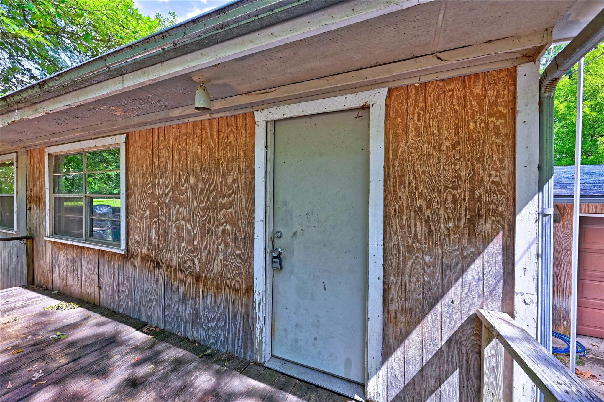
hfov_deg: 104.3
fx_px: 235
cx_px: 302
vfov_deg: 81.1
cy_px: 201
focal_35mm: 14
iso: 400
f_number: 8
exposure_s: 1/80
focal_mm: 14
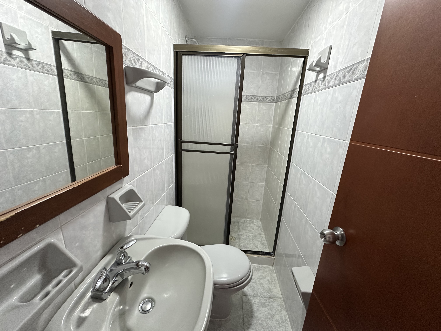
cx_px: 220
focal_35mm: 14
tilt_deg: -15.3
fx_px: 178
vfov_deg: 85.7
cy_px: 166
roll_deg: -3.4
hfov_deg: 102.1
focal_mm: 2.22
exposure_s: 1/120
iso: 320
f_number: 2.2
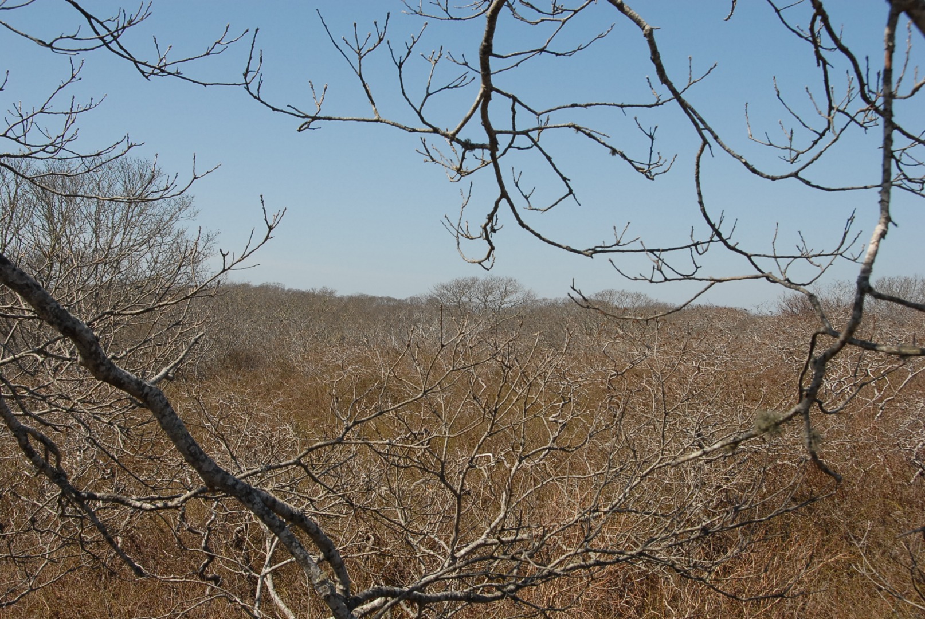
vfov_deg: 28.1
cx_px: 462
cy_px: 310
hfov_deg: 41.1
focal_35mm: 48
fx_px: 1235
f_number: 10
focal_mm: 32
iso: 400
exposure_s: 1/640
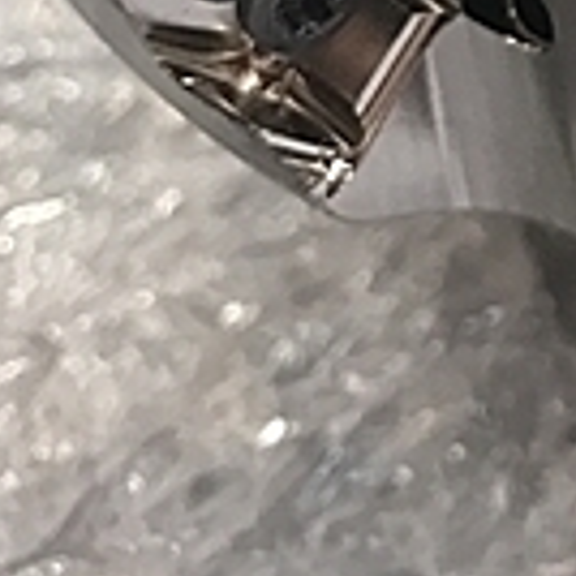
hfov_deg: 12.9
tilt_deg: -54.1
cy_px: -103
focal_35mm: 118
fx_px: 2221
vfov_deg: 14.3
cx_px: 1143
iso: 40
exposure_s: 1/24
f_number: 1.8
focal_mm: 3.99
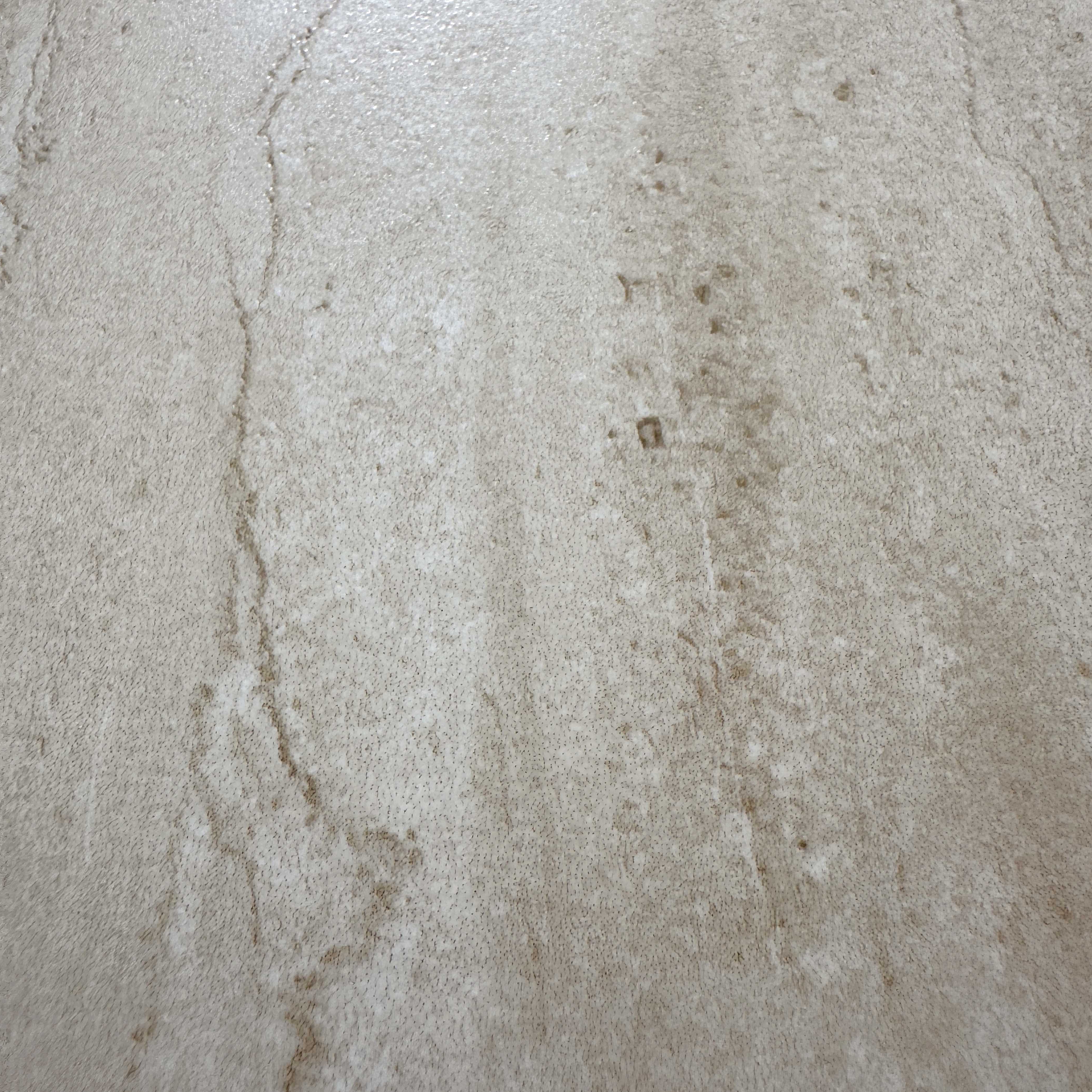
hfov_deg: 55.6
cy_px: 486
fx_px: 1035
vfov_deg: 55.5
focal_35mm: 29
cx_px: 558
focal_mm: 6.76
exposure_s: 1/296
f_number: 1.78
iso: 80
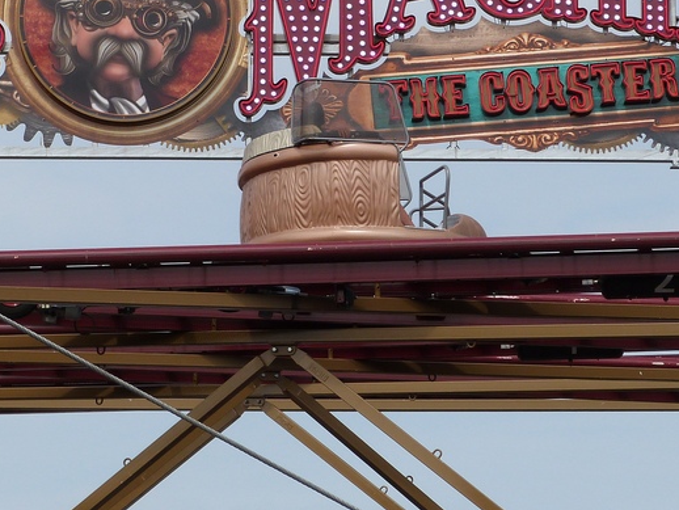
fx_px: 5868
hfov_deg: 6.6
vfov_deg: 5.0
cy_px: 142
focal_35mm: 299
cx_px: 229
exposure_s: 1/640
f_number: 5.6
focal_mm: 27.9
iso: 100
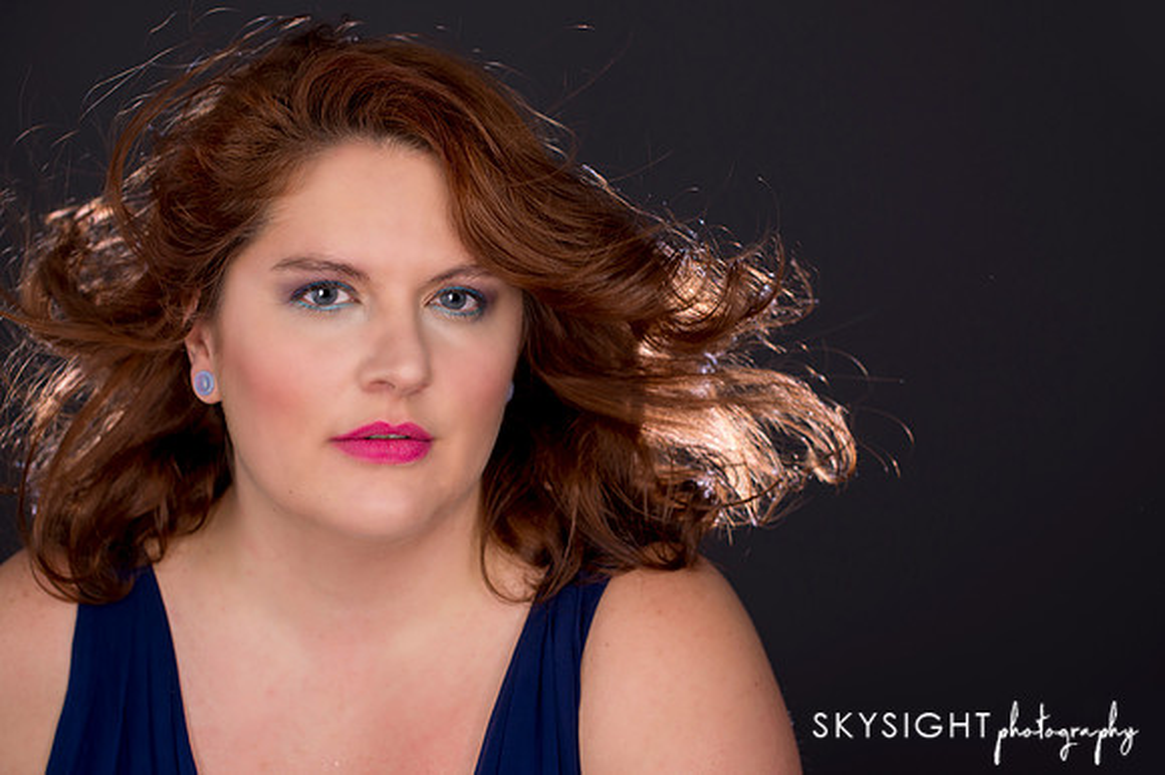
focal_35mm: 56
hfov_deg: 35.5
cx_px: 589
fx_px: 1819
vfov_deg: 24.1
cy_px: 391
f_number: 3.5
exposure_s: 1/160
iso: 200
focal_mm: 50
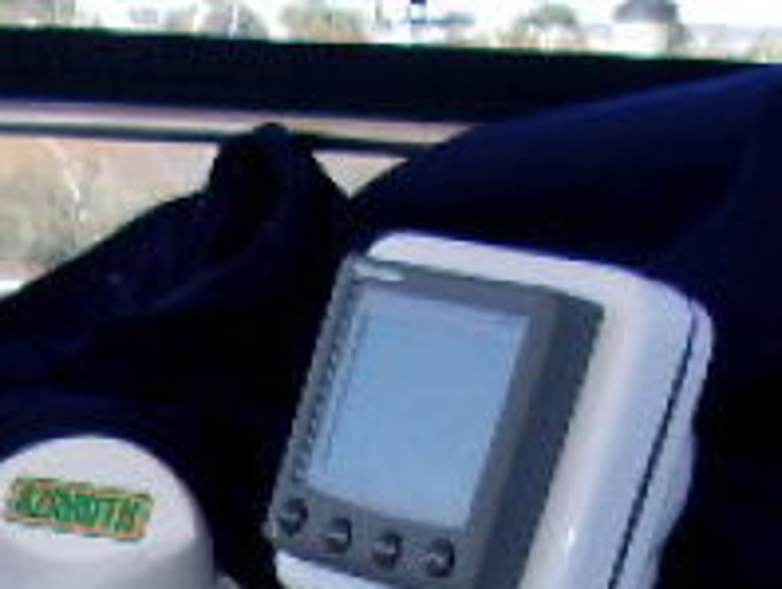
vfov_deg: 12.8
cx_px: 95
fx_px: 2465
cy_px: 933
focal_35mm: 109
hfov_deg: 17.8
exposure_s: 1/400
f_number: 3
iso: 80
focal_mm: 4.9
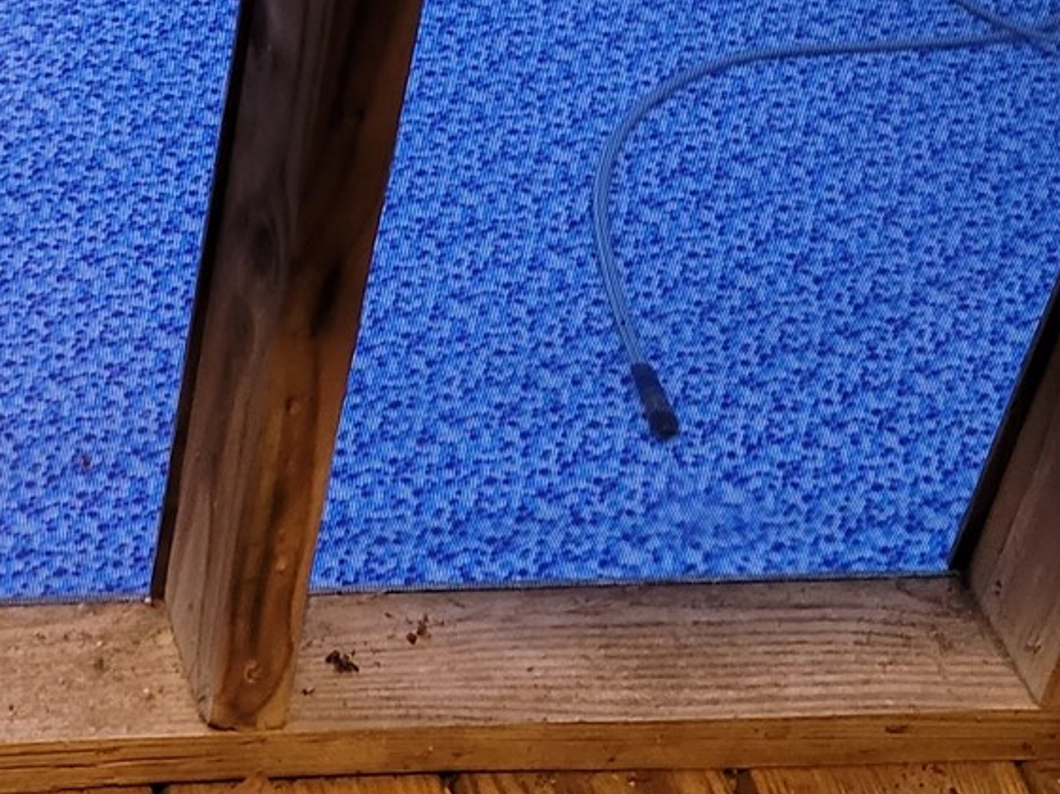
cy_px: 49
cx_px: -274
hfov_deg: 19.3
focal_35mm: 95
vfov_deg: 15.3
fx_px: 2907
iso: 800
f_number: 1.8
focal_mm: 5.4
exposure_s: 1/24
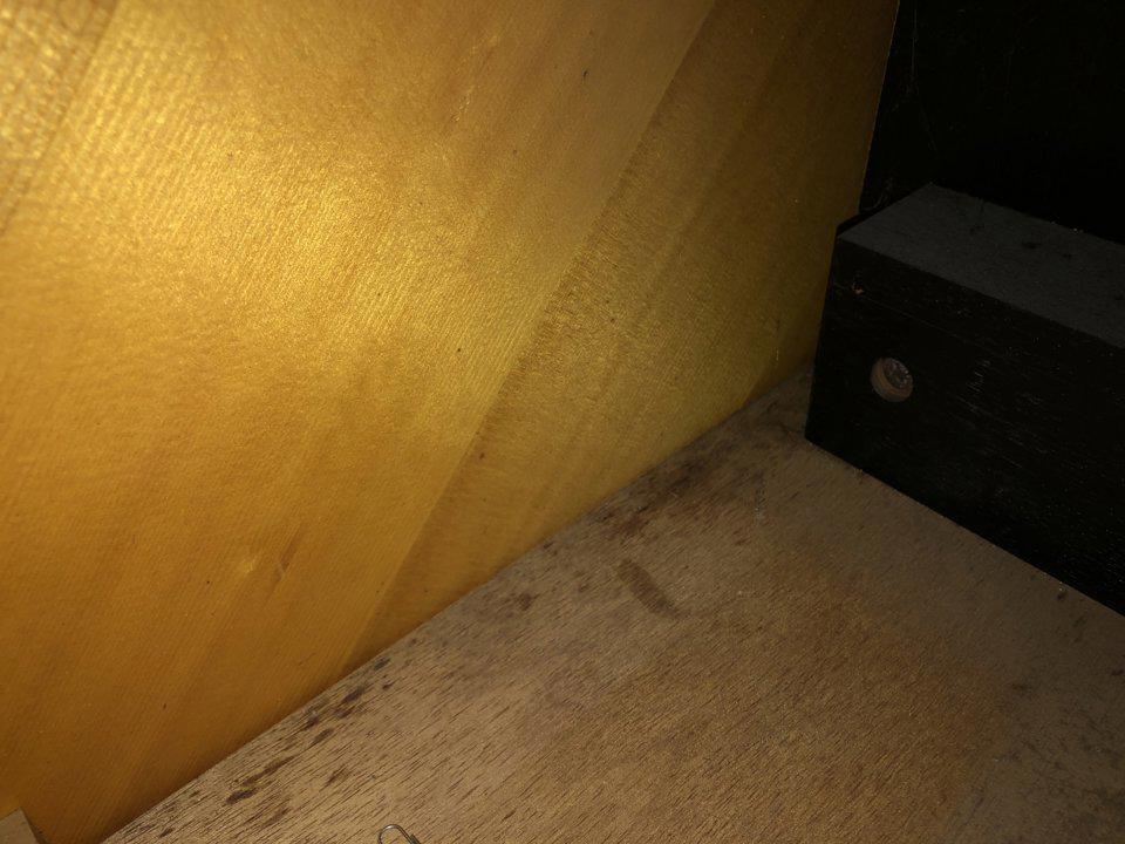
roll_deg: +3.9
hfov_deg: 63.4
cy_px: 422
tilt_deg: -39.8
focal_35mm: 28
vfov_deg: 49.7
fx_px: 910
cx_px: 562
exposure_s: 1/7
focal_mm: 3.99
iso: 20
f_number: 1.8
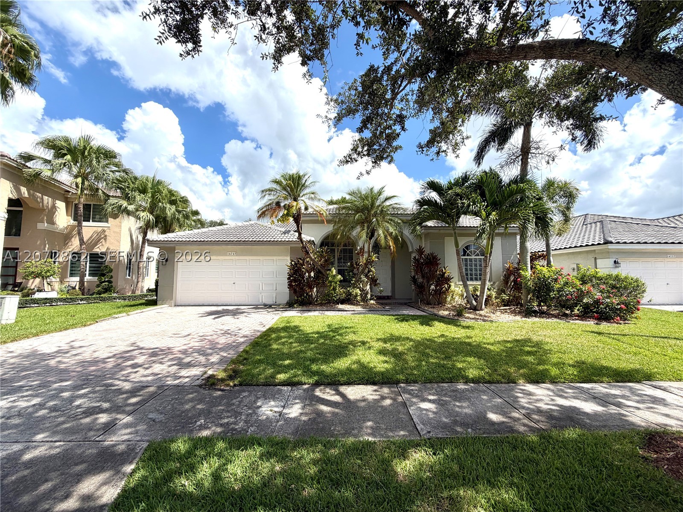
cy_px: 256
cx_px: 342
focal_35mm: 14
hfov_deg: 102.1
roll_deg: -0.2
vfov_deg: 85.7
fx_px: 276
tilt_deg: +4.6
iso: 20
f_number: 2.2
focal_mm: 2.22
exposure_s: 1/1017
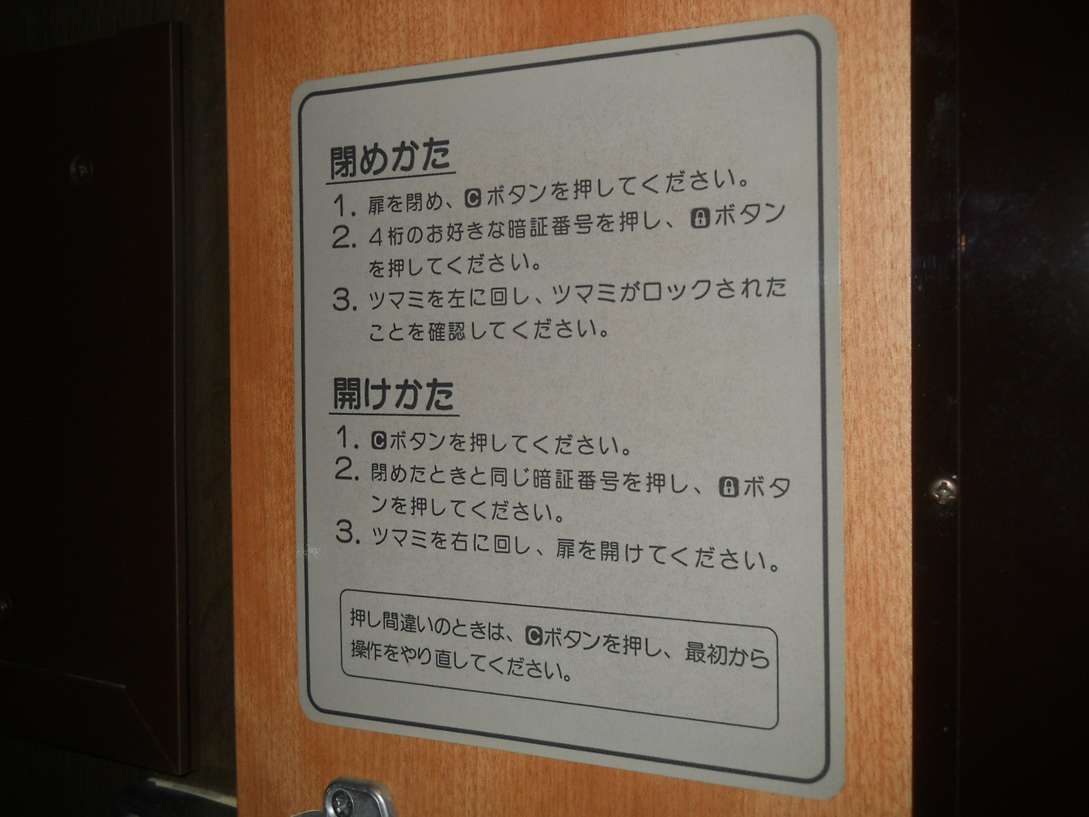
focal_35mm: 41
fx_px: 1290
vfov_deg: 35.1
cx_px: 544
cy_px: 408
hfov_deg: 45.8
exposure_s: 1/30
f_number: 5.5
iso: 80
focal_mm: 6.72
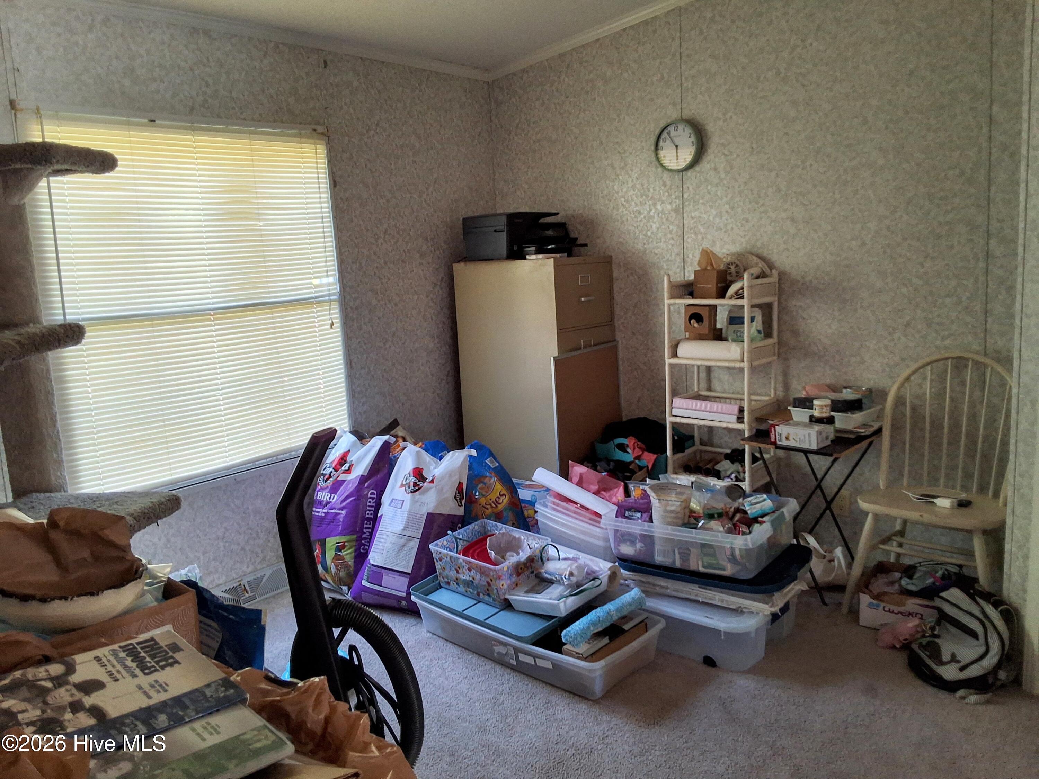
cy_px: 390
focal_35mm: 28
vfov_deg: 49.7
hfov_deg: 63.4
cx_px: 520
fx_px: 840
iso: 160
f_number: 1.9
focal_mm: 2.91
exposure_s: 1/40
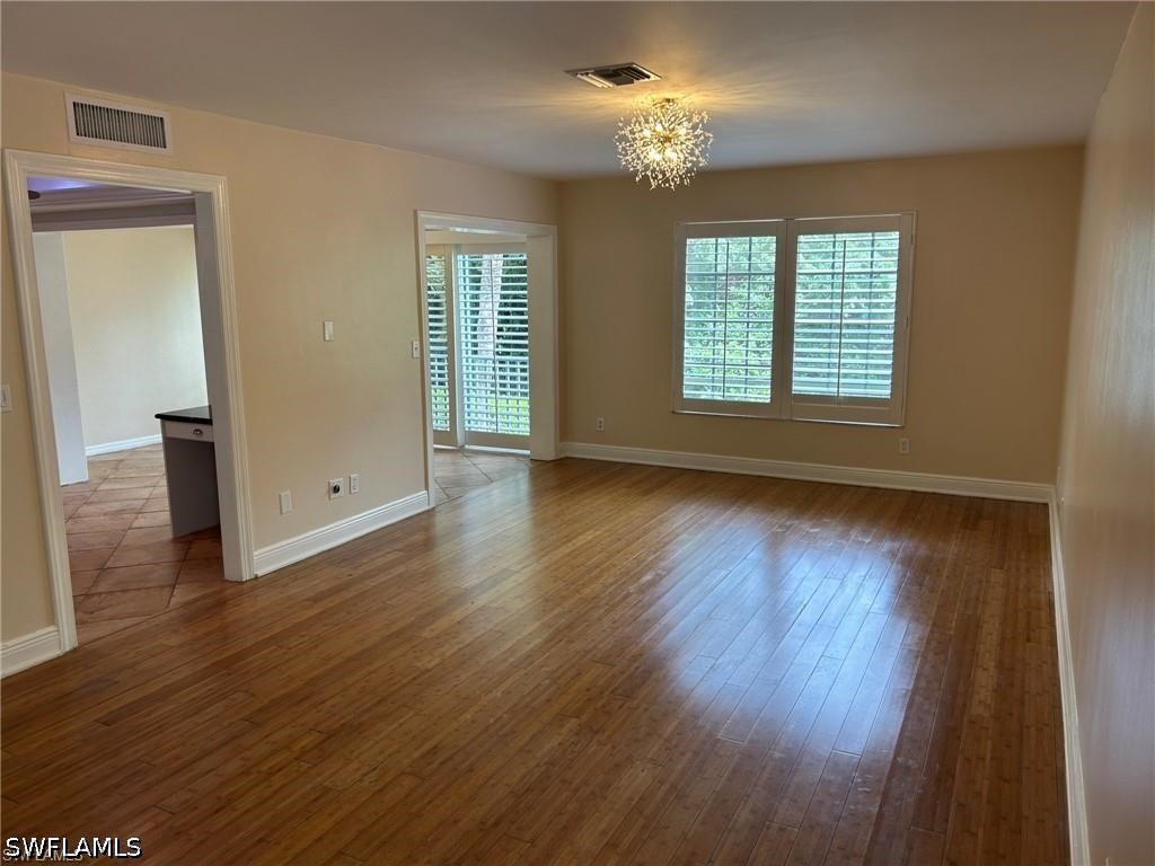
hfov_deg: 67.3
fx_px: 868
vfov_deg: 53.1
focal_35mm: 26
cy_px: 433
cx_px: 578
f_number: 1.5
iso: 50
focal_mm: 5.7
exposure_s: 1/120
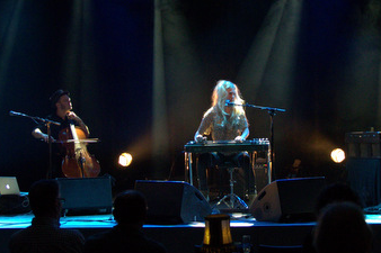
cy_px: 108
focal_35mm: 64
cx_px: 247
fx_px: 677
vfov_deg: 21.2
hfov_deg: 31.2
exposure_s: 1/50
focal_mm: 20
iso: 3200
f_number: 2.8
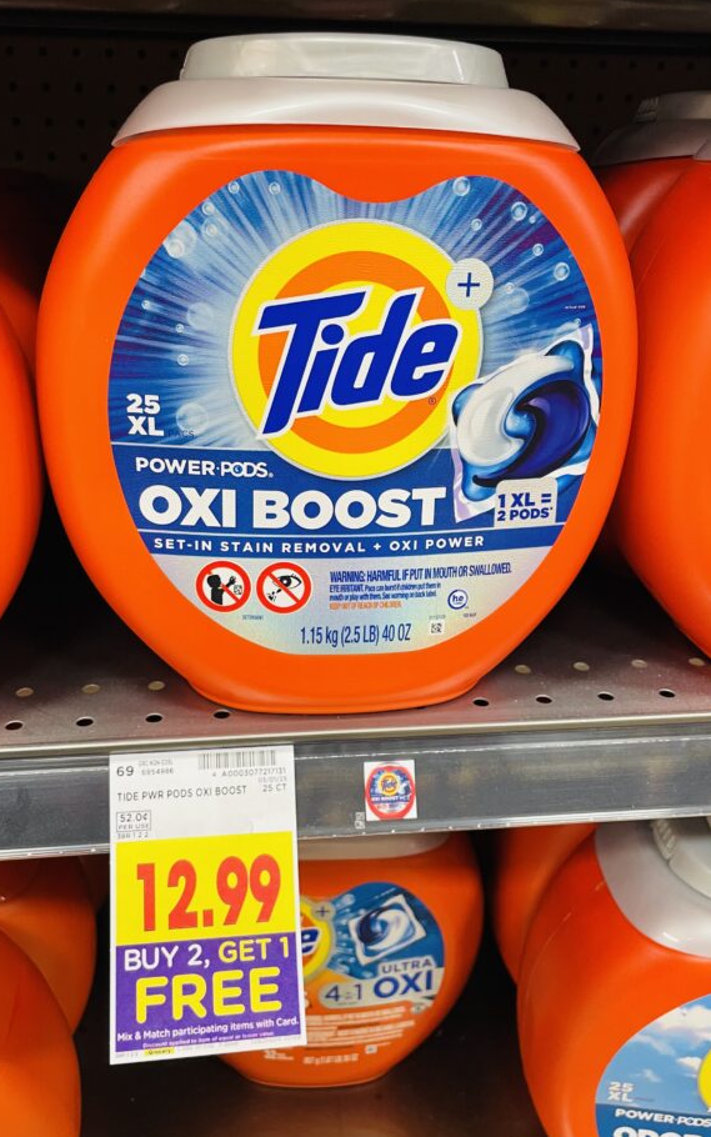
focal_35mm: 31
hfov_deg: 40.6
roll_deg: -0.2
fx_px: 961
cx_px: 327
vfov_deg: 61.2
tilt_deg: -20.0
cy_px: 535
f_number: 1.6
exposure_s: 1/44
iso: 100
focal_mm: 4.2
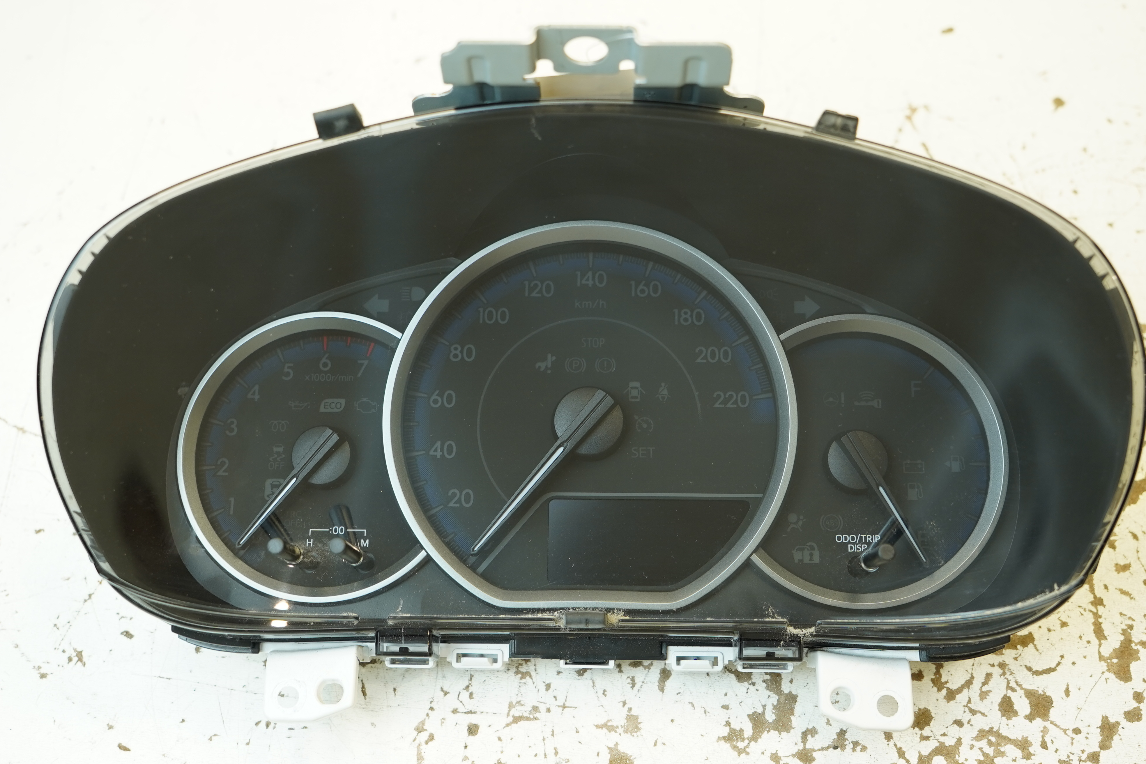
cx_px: 573
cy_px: 382
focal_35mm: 40
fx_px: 1273
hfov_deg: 48.5
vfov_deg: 33.4
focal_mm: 27
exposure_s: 1/60
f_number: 4
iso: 200
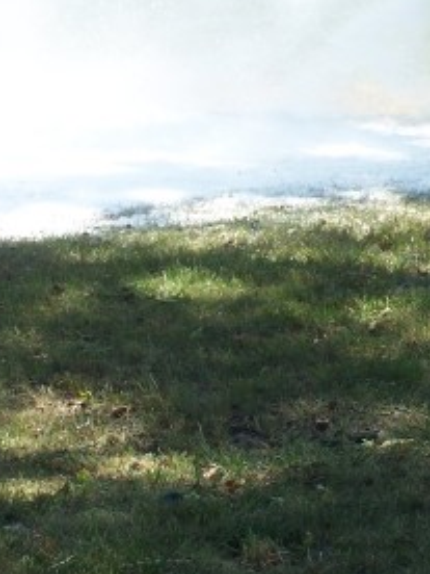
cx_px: 499
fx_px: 2882
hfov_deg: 8.5
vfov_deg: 11.3
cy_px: 81
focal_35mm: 174
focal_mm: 12.4
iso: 80
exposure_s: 1/350
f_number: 3.2
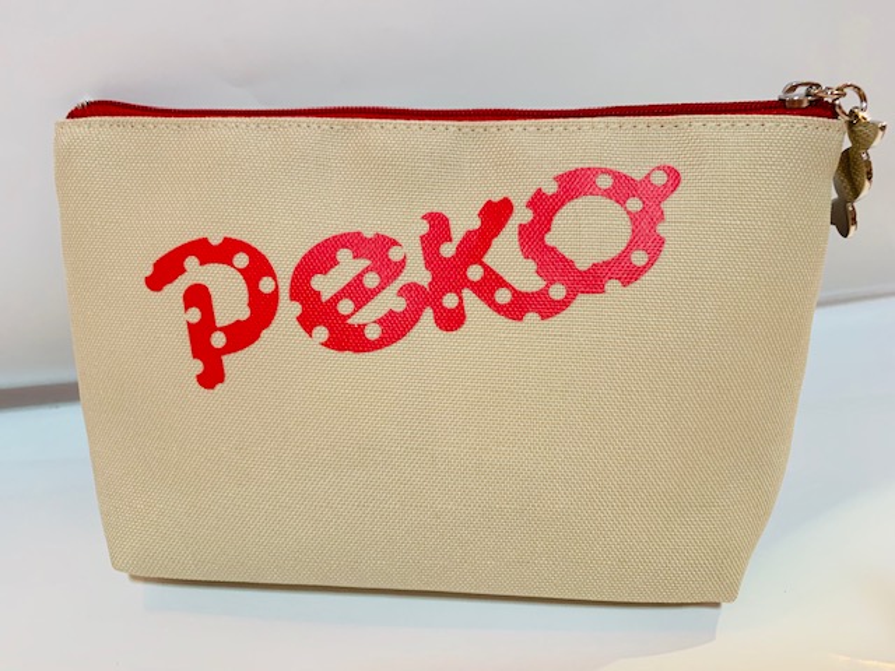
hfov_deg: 67.3
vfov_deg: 53.1
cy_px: 336
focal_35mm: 26
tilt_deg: -23.8
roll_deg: +1.7
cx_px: 448
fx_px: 672
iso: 100
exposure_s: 1/50
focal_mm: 4.25
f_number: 1.8
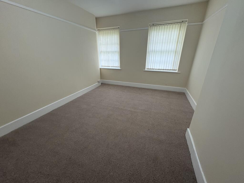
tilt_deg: -22.0
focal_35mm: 14
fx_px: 99
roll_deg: +1.1
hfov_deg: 102.1
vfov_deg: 85.7
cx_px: 122
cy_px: 92
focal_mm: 2.22
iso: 200
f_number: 2.2
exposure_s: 1/50
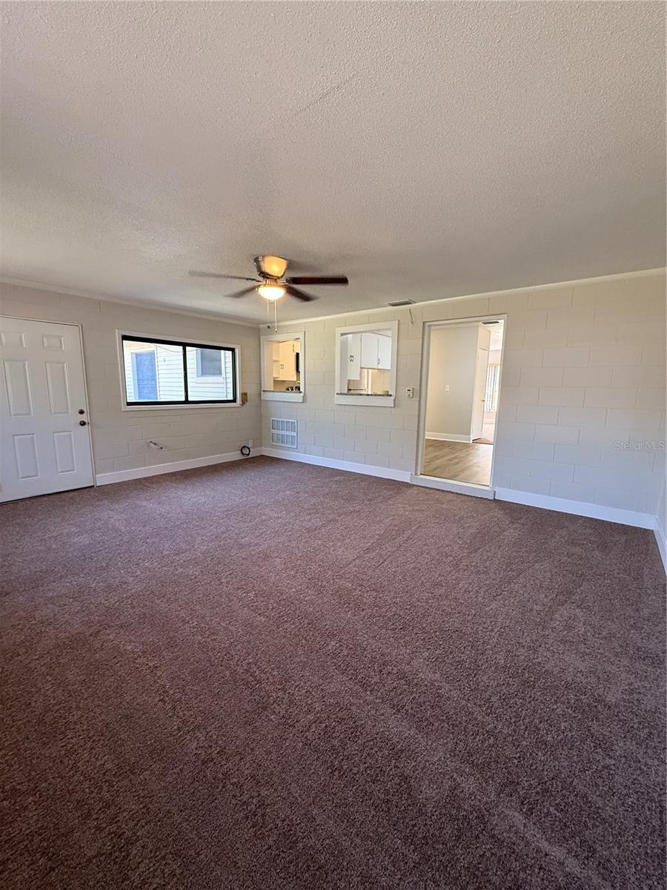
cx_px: 334
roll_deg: -1.4
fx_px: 360
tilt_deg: -8.8
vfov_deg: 102.1
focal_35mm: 14
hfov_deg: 85.7
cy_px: 445
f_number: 2.2
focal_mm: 2.22
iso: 320
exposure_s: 1/60
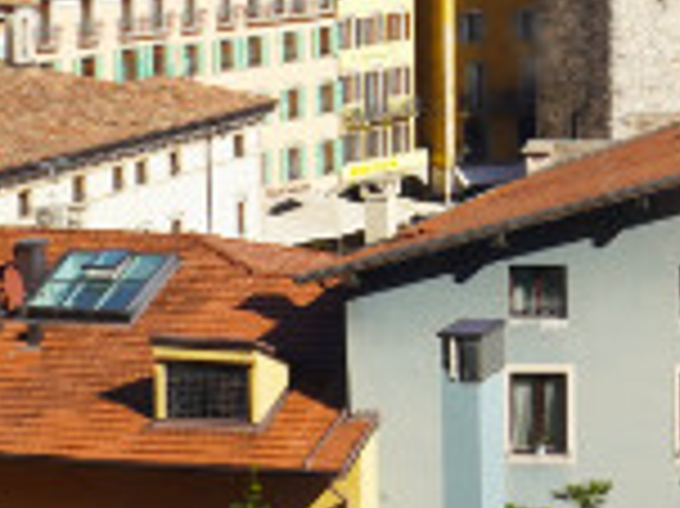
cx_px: 842
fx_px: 3446
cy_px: 34
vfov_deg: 8.4
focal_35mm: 176
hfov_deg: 11.0
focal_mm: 23
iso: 100
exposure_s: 1/160
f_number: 10
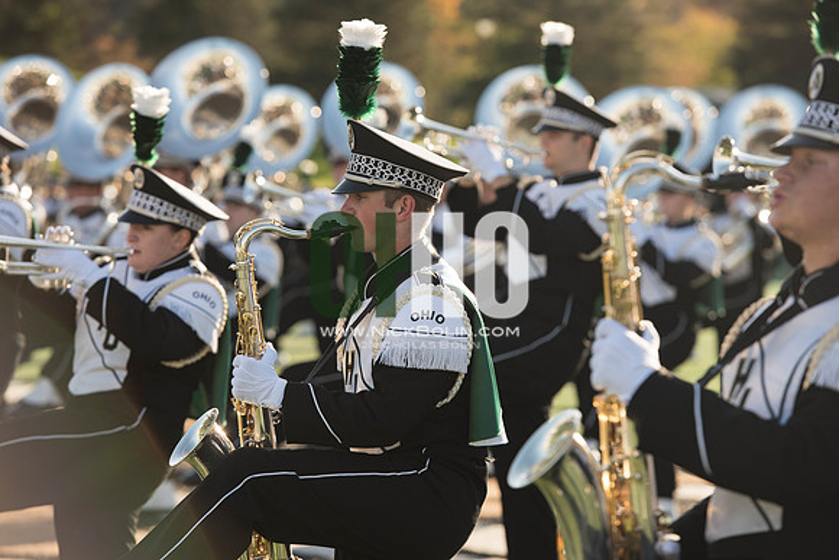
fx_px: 3963
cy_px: 280
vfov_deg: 8.1
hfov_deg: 12.1
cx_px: 420
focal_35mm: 170
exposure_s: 1/800
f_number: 5
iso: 320
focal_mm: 170
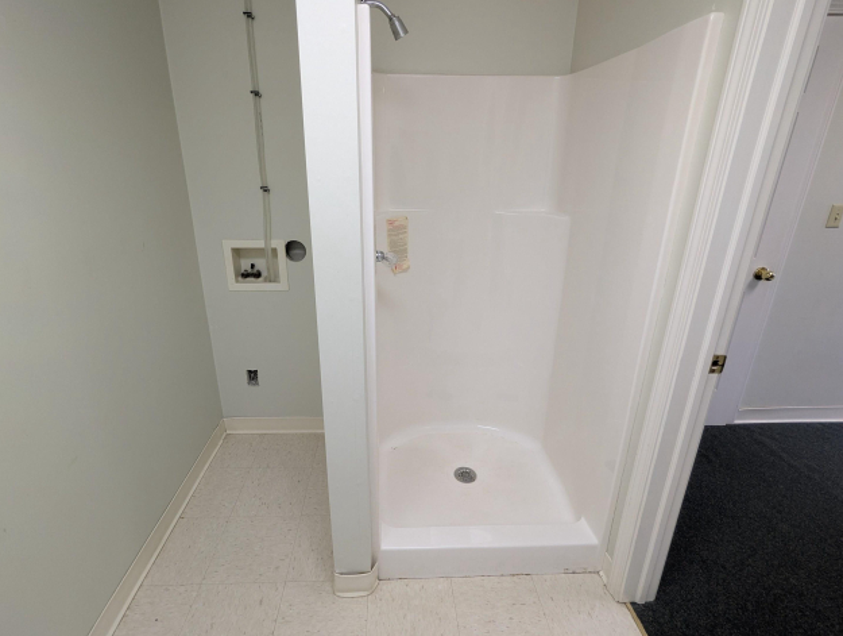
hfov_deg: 90.9
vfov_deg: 74.9
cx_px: 402
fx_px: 415
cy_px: 308
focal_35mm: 17
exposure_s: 1/40
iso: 53
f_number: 2.2
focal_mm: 2.35
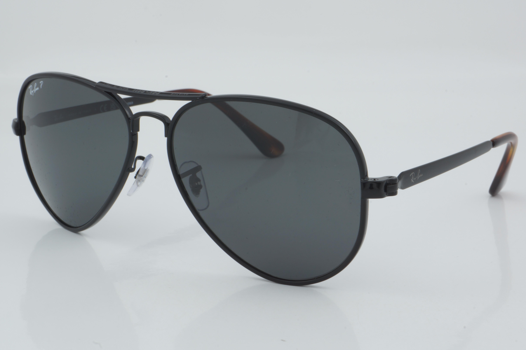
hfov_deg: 27.0
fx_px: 1096
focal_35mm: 75
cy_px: 175
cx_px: 263
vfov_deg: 18.2
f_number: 29
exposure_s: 1/4
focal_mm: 50
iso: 100
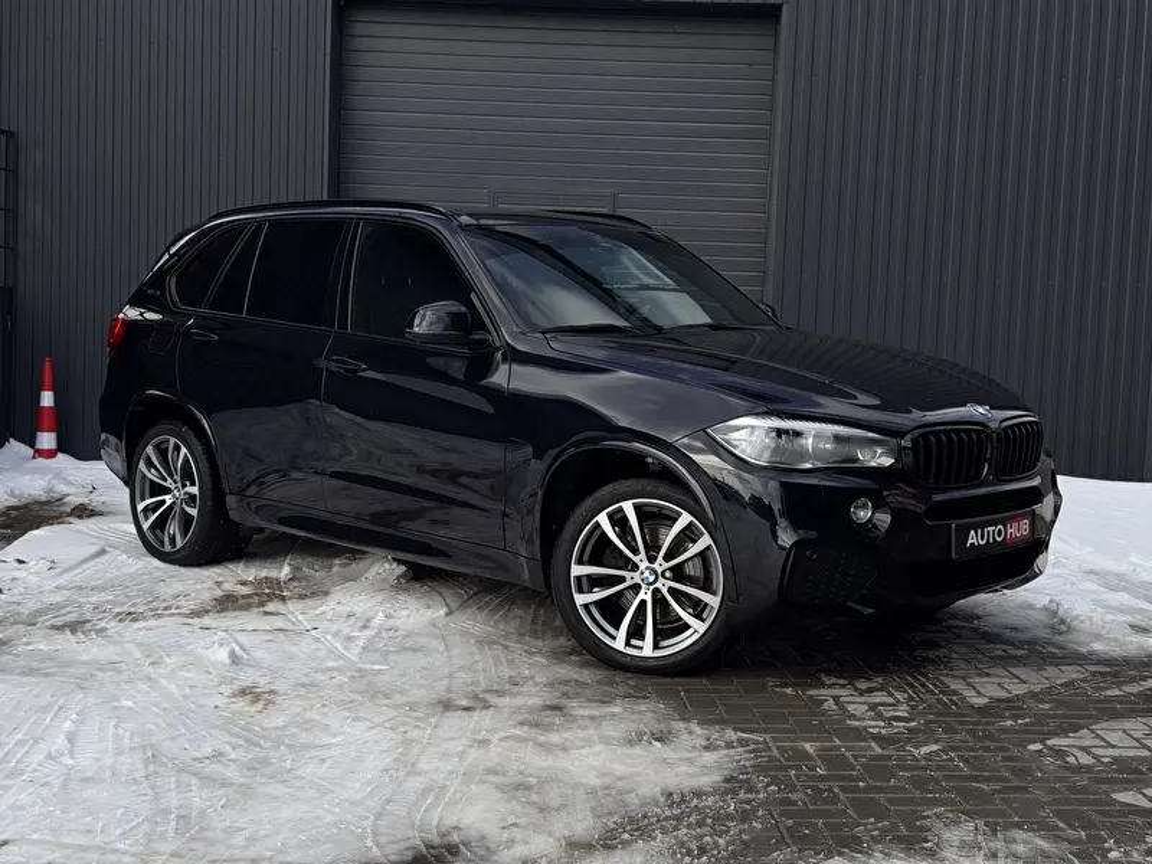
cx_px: 576
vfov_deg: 30.3
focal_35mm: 48
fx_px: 1597
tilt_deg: -4.3
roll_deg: -2.9
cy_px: 432
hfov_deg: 39.7
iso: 64
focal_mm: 6.76
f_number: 1.78
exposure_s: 1/3425
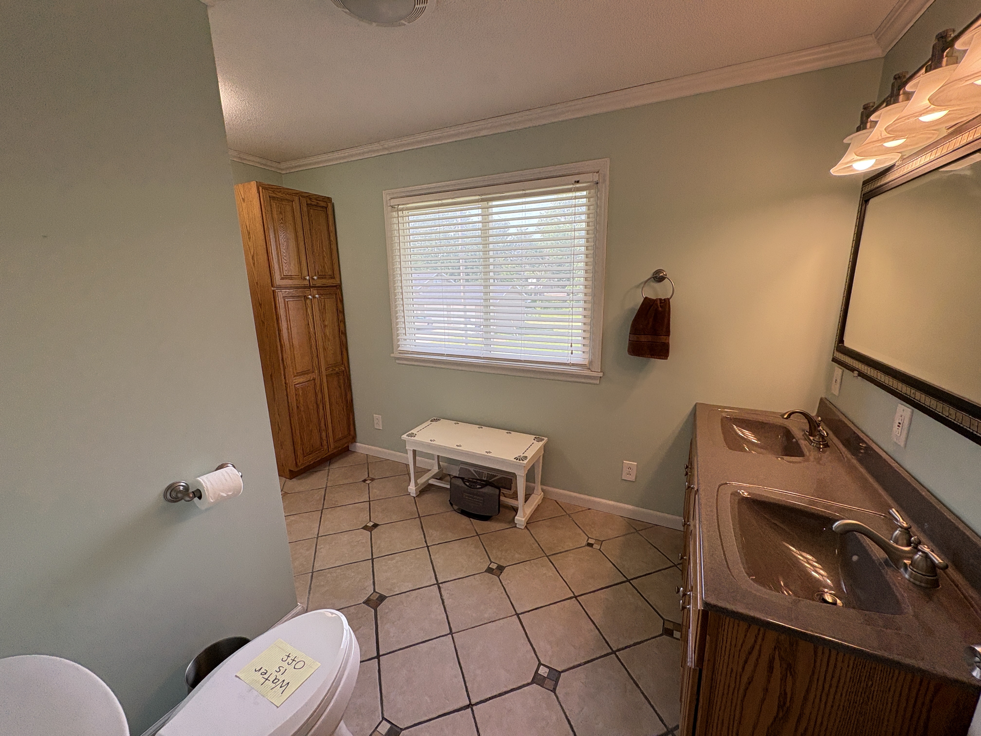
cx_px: 490
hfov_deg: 102.1
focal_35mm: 14
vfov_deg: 85.7
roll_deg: +0.6
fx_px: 397
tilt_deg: -12.4
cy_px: 368
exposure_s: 1/120
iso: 50
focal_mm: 2.22
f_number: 2.2
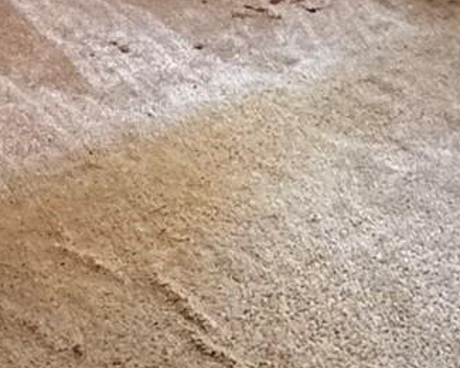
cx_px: 130
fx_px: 1171
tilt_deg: -0.5
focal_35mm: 86
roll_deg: +2.6
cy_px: -416
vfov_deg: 14.2
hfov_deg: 22.1
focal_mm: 2.22
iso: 320
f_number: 2.2
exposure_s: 1/60
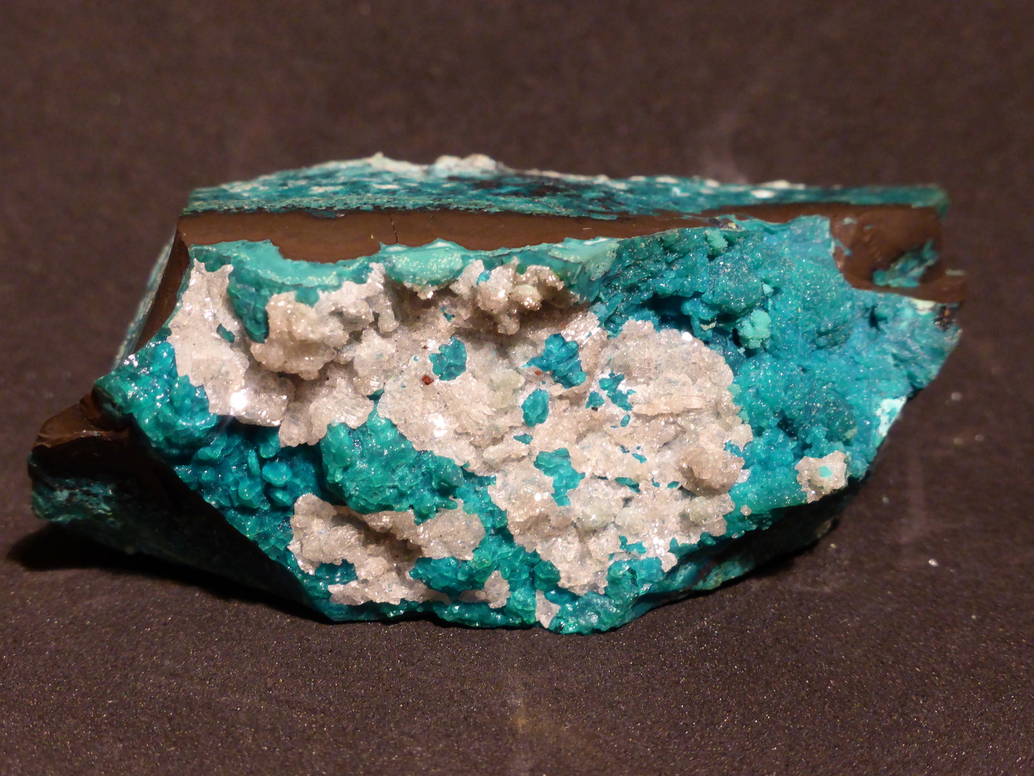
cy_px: 388
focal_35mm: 69
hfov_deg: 28.2
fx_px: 2061
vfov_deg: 21.3
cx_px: 517
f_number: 4.9
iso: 400
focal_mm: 11.7
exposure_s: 1/20
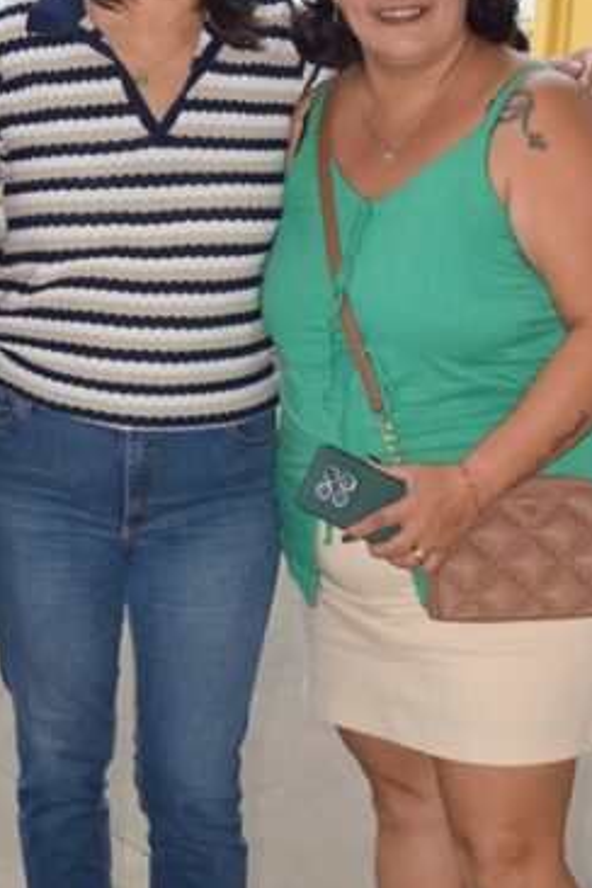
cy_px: 378
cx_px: 165
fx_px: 1949
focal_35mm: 79
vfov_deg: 25.6
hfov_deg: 17.2
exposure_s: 1/200
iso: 100
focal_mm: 26
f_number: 7.1
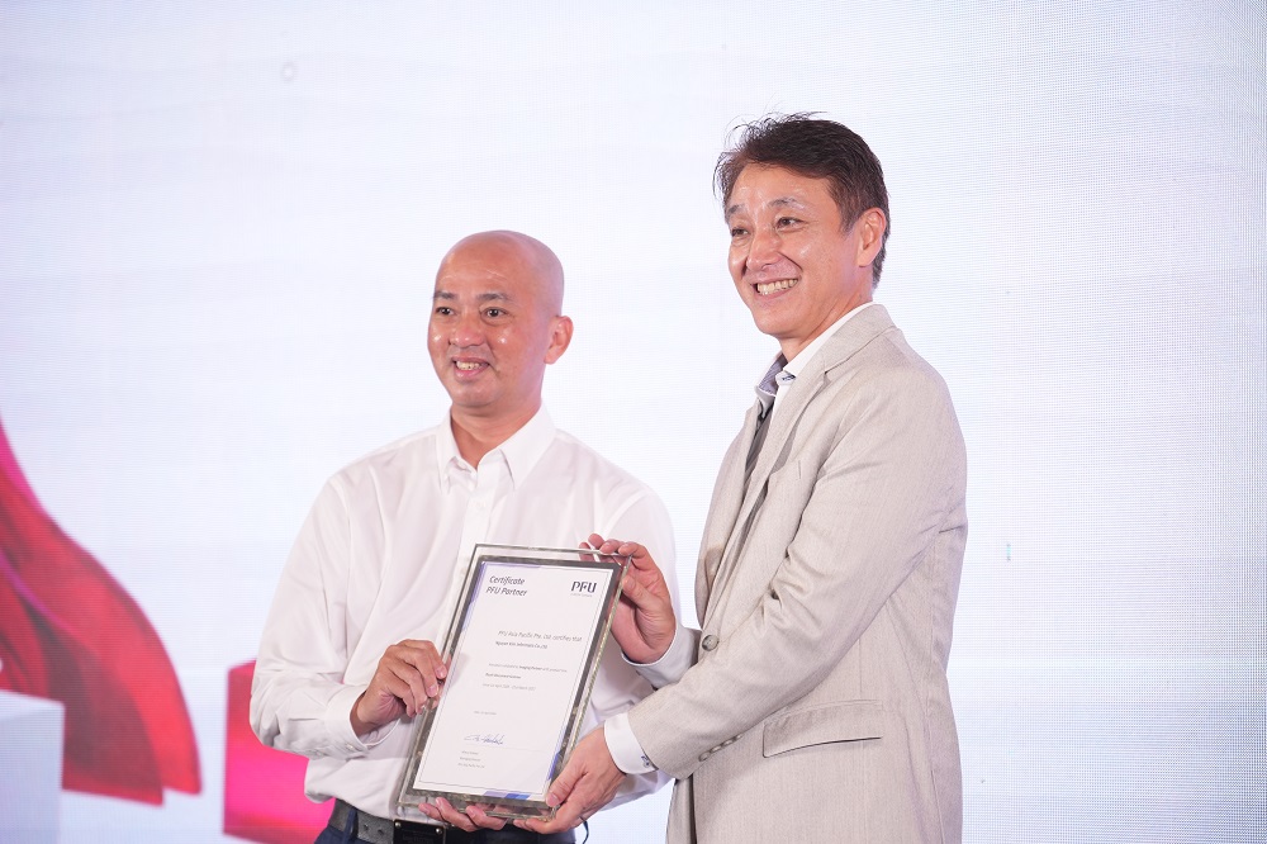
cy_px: 422
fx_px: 4679
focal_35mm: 133
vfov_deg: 10.3
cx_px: 634
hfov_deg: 15.4
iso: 800
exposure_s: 1/250
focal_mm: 133
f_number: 2.8
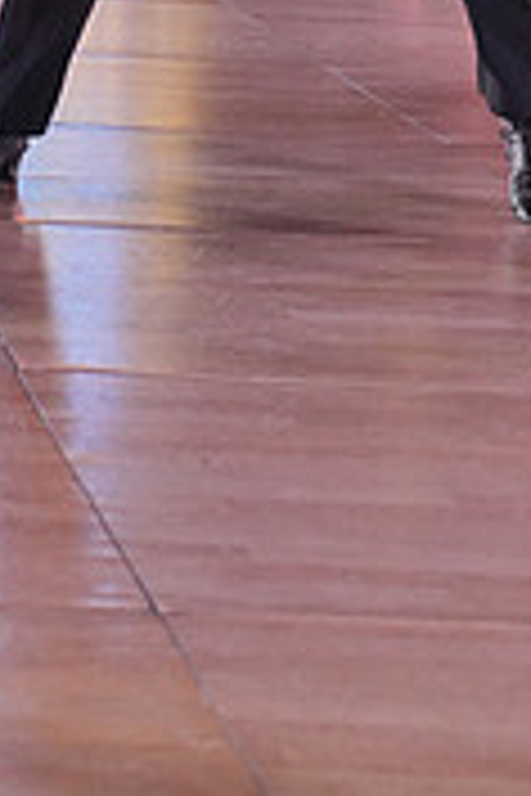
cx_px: -227
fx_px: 3628
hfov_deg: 8.2
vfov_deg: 12.1
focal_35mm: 164
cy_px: -310
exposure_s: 1/400
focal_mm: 50
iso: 2500
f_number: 4
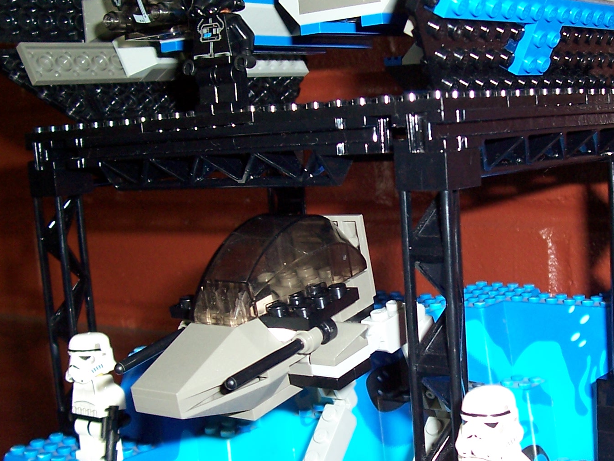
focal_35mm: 58
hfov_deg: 32.7
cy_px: 296
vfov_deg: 25.1
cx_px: 444
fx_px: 1029
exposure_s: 1/60
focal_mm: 5.6
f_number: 2.7
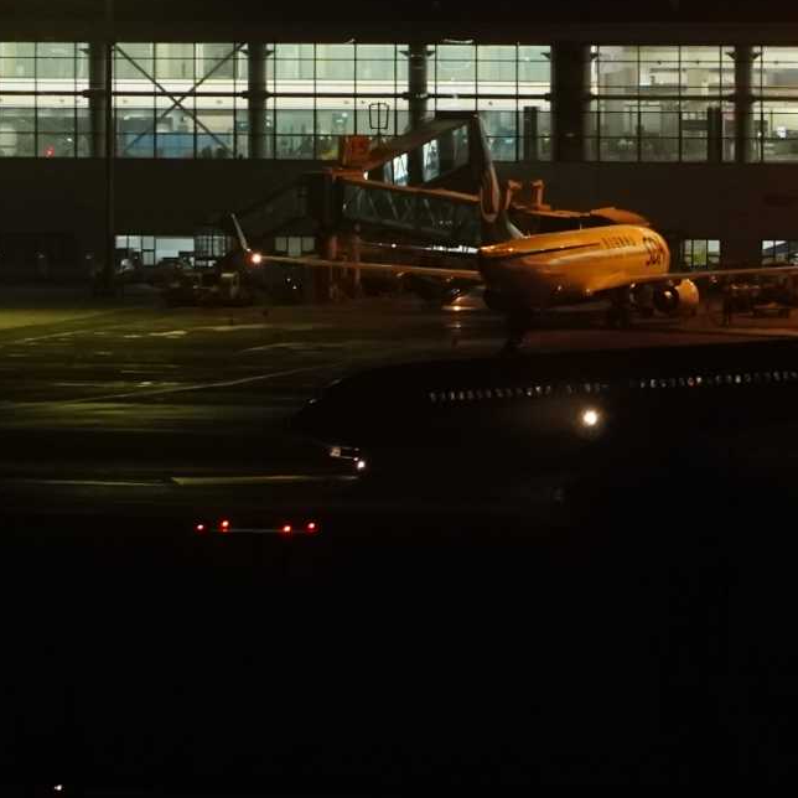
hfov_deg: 3.2
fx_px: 14103
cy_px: 133
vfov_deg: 3.2
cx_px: 595
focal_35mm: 541
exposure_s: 1/160
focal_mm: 105
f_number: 4
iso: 3200
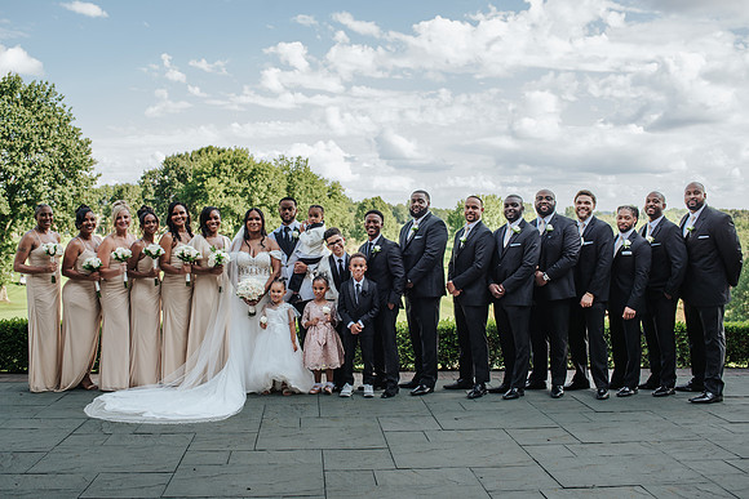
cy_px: 262
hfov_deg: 52.0
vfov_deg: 36.1
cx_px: 356
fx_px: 767
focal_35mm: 37
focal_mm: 35
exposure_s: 1/320
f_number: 3.5
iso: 110
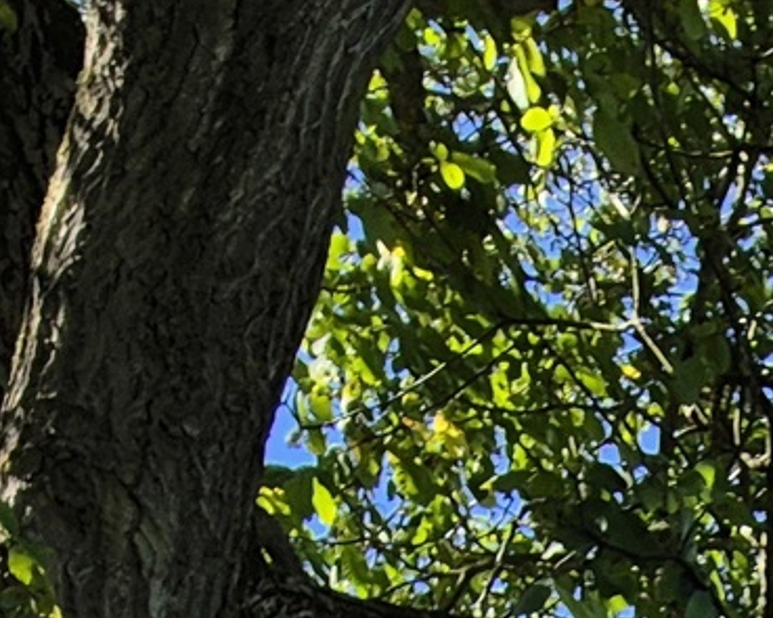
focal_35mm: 66
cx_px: 1024
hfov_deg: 24.7
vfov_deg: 14.5
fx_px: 1510
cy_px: 1498
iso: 50
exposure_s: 1/928
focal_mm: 2.2
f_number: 2.2
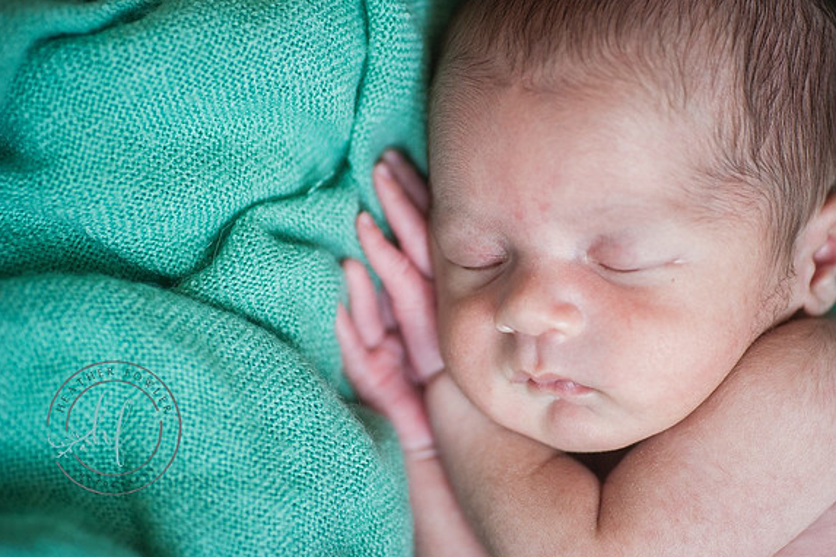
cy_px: 277
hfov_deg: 22.4
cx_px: 416
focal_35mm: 91
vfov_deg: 15.0
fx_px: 2113
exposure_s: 1.02
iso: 1250
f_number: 0.86
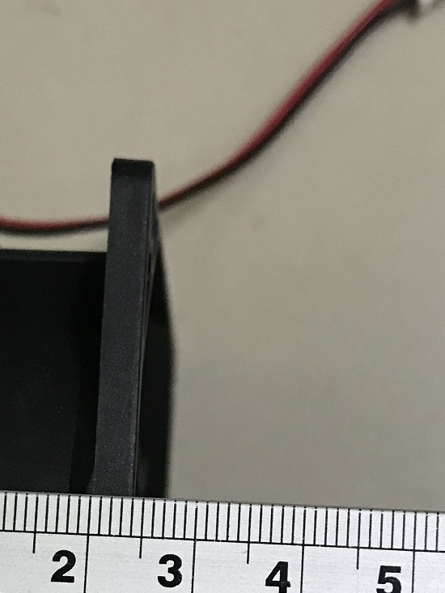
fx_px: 1319
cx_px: 151
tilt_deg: -83.9
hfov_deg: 19.1
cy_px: 530
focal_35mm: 77
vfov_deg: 24.6
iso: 64
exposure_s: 1/17
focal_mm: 3.99
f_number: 1.8
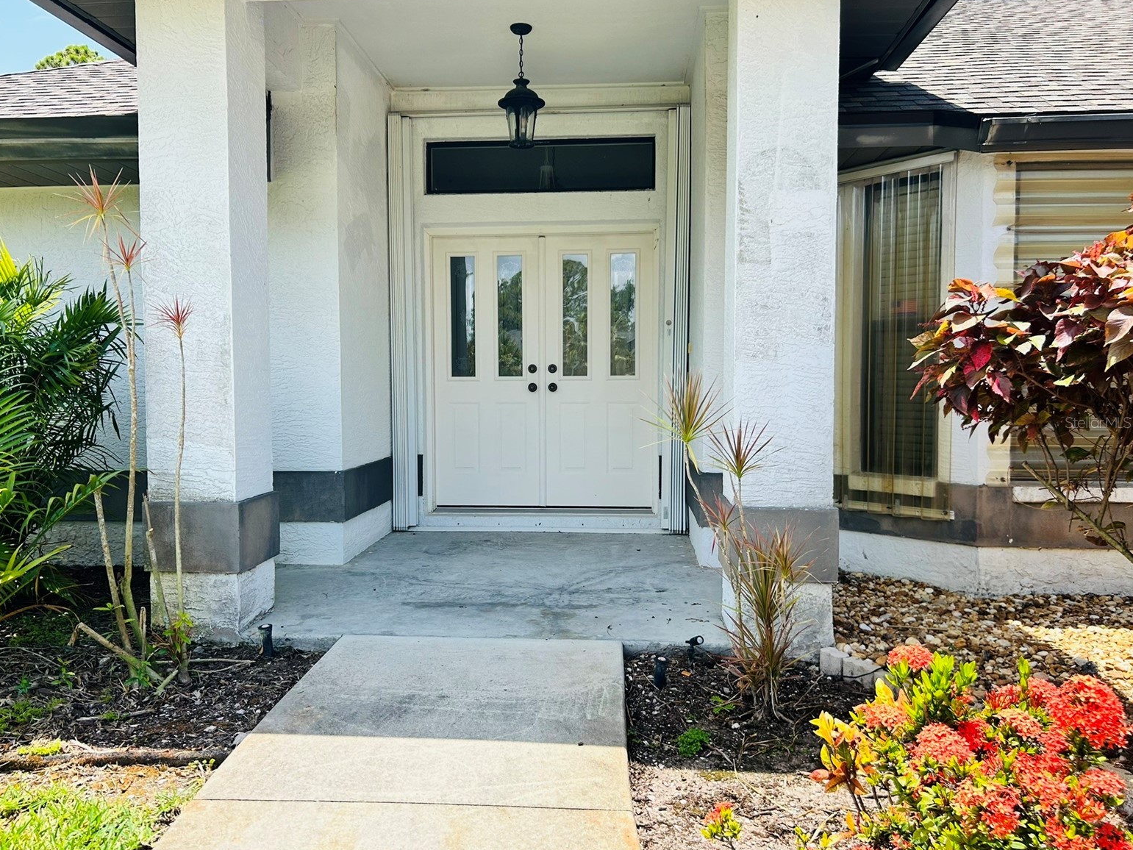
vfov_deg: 51.4
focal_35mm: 27
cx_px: 546
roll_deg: +0.8
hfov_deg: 65.3
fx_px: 884
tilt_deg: -2.3
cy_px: 422
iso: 50
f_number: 1.5
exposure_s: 1/1621
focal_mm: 5.7
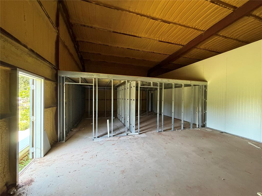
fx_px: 106
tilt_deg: -0.7
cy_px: 98
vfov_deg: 85.7
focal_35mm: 14
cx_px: 131
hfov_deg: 102.1
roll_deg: -0.3
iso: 400
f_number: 2.2
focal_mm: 2.22
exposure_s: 1/60
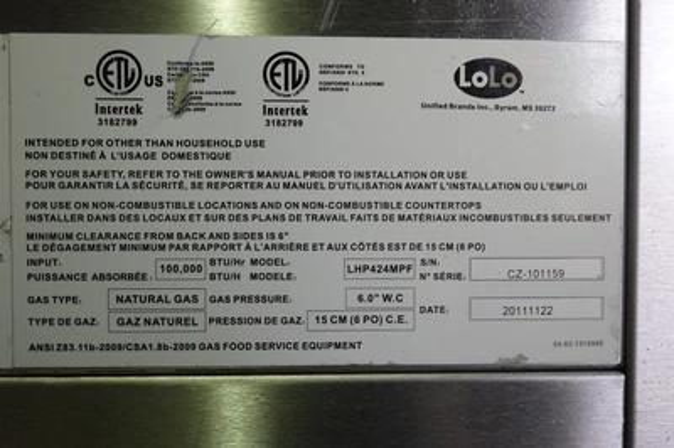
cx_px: 337
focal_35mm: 39
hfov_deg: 49.6
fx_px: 730
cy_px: 224
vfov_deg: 34.2
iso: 1250
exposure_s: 1/40
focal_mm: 14.4
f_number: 11
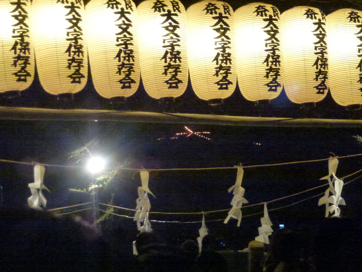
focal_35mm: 155
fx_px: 1621
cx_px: 181
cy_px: 136
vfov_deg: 9.6
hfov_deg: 12.7
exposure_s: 1/30
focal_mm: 27.7
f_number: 5.3
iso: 1600
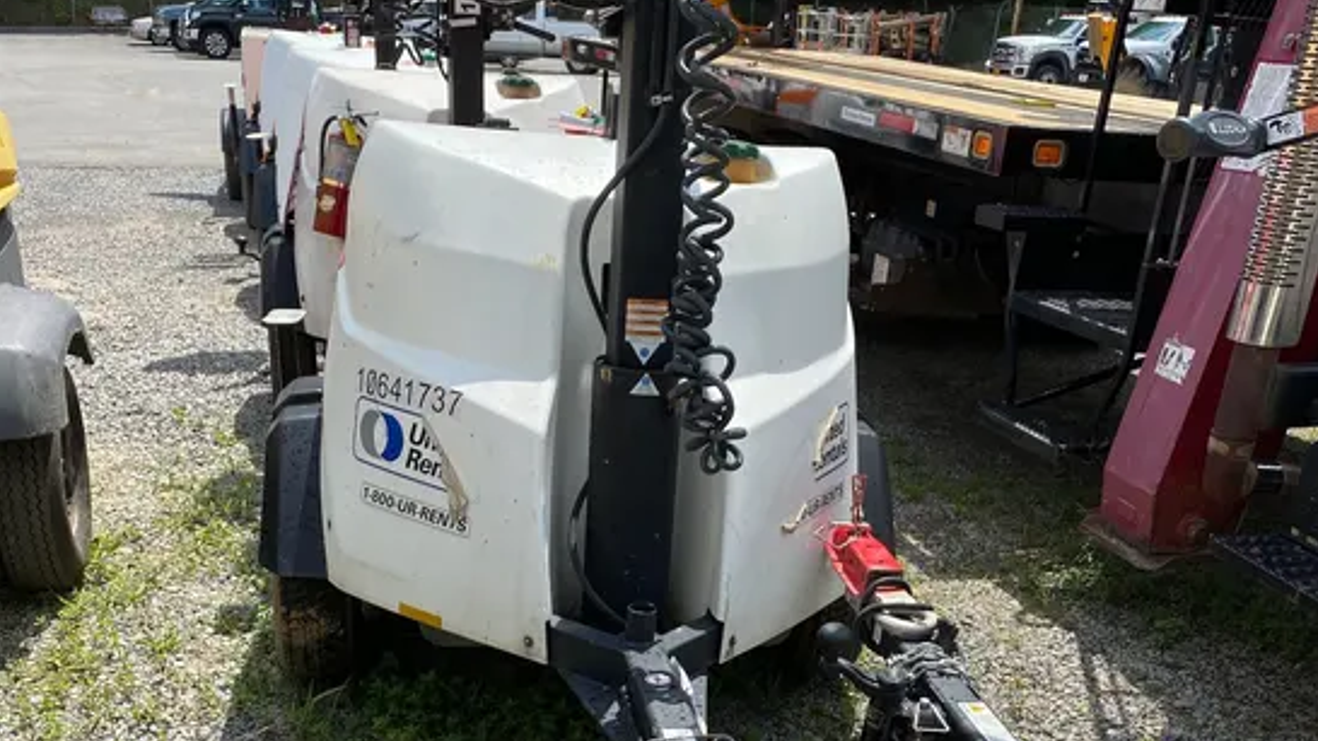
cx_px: 661
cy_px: 694
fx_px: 1328
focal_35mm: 38
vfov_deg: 29.6
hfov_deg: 52.8
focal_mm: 4.25
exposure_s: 1/2268
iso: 32
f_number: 1.8
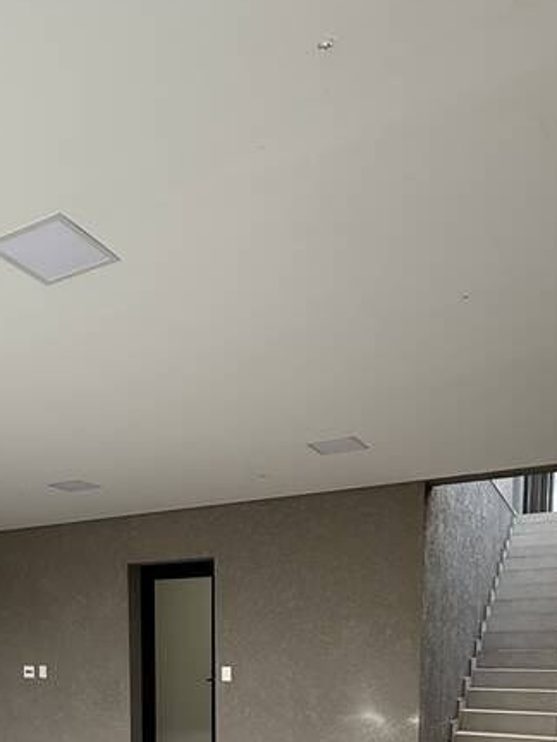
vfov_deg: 45.4
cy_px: 723
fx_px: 751
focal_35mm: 35
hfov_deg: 39.9
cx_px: 163
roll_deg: -0.6
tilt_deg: -3.5
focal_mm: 2.22
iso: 80
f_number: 2.2
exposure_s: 1/99
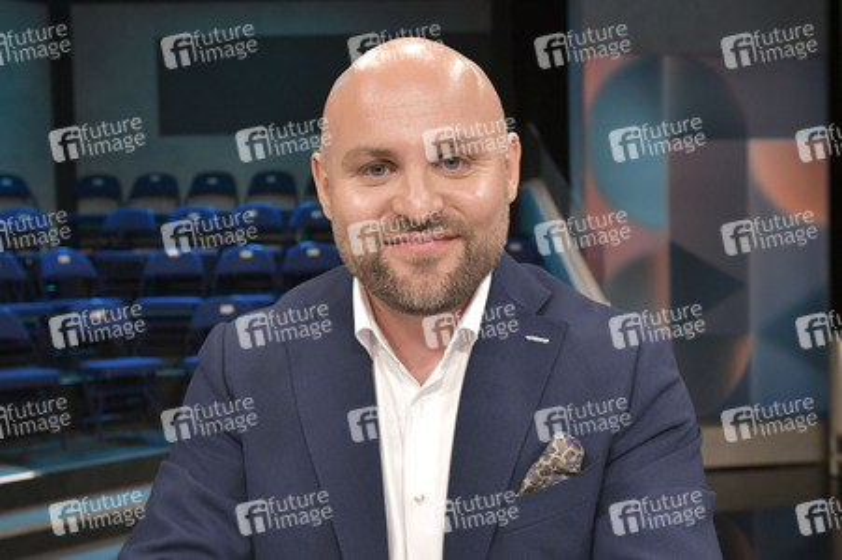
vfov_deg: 36.8
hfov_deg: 53.2
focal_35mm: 36
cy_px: 280
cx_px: 421
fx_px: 841
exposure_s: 1/200
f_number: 5.6
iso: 2500
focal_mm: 36
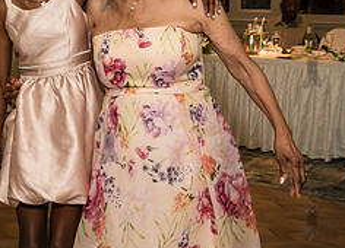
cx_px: 76
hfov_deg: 30.9
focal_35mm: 62
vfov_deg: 23.0
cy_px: 136
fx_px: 609
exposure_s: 1/160
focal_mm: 24
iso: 1600
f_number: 3.5
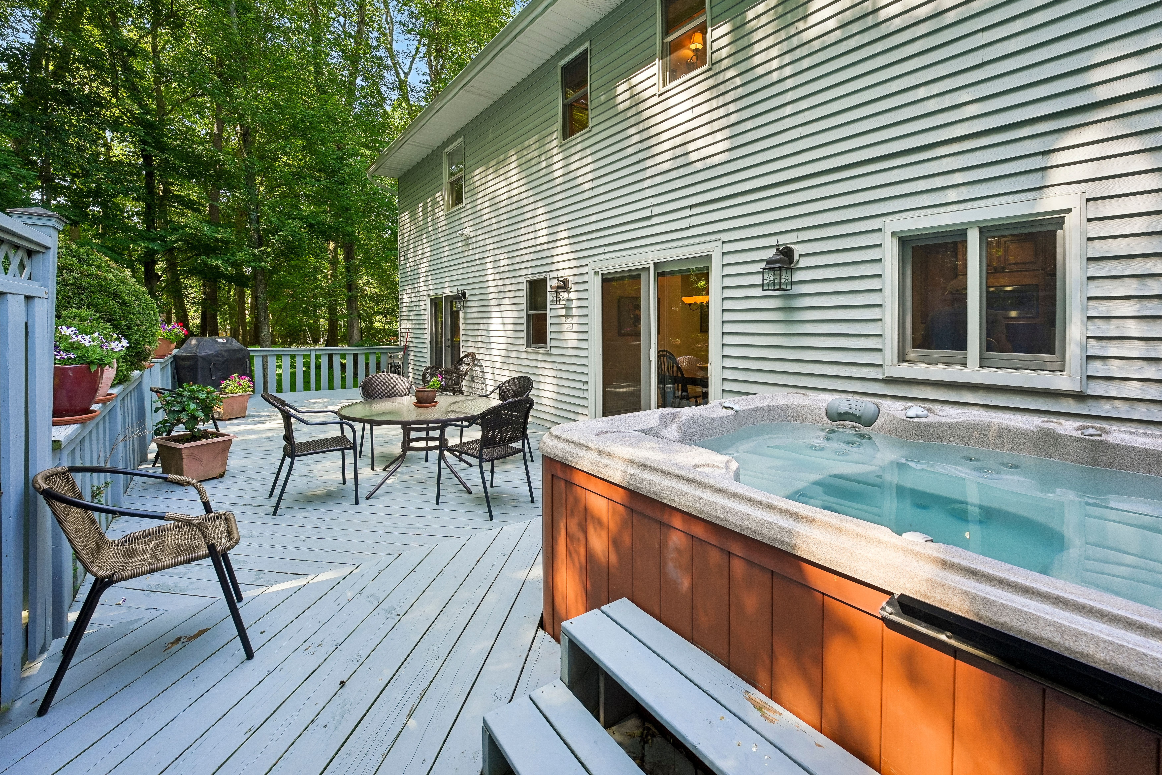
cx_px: 581
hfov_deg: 104.3
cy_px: 388
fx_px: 452
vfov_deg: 81.2
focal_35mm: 14
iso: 200
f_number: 7.1
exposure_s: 1/60
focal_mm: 14
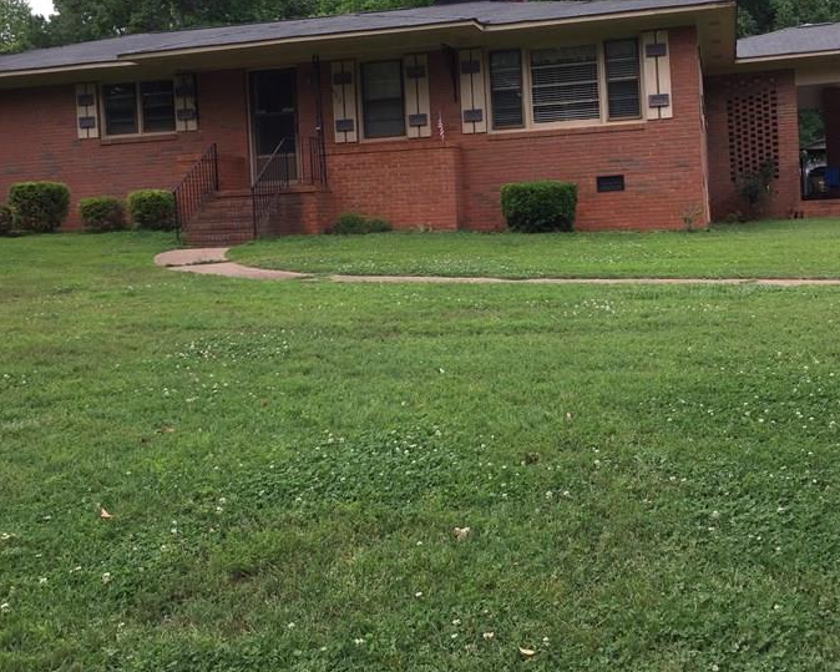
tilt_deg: +2.0
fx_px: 1069
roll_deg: +1.1
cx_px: 440
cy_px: 233
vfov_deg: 34.6
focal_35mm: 43
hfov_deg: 42.9
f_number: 2.2
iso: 32
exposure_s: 1/289
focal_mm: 4.15
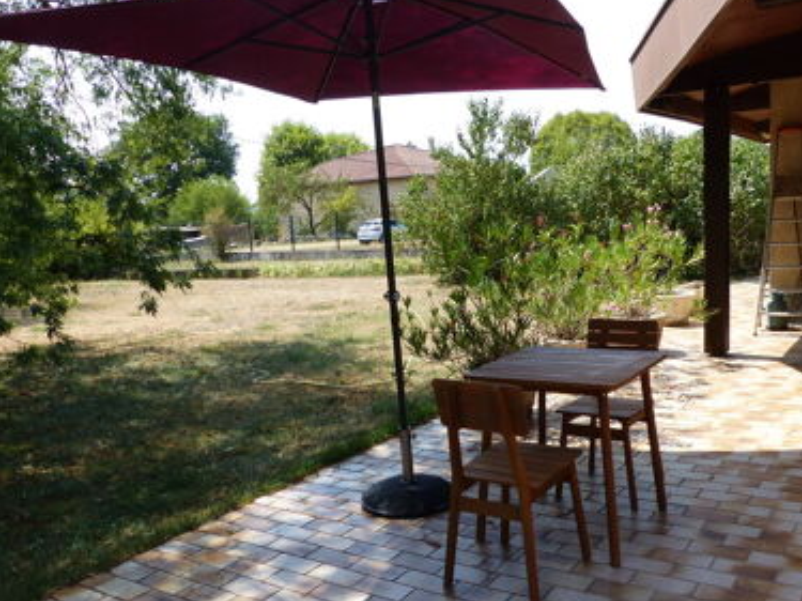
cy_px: 319
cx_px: 475
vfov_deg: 44.1
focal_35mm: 32
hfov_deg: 56.5
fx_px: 741
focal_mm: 4.5
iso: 100
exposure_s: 1/320
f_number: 4
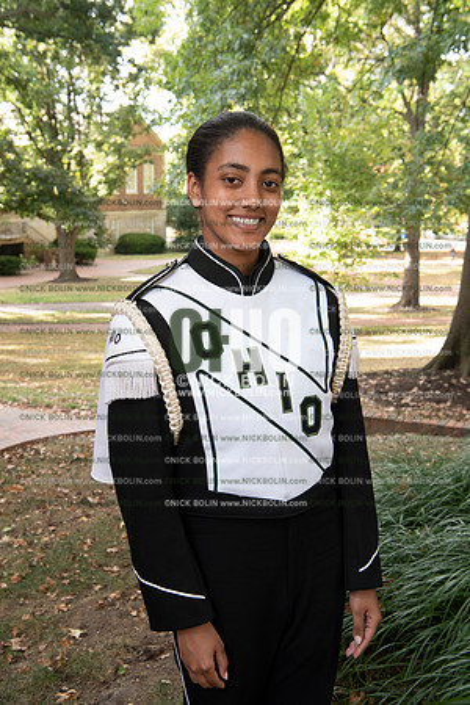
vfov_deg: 42.7
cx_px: 235
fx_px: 901
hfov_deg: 29.2
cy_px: 352
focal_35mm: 46
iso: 800
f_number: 8
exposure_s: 1/100
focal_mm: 46
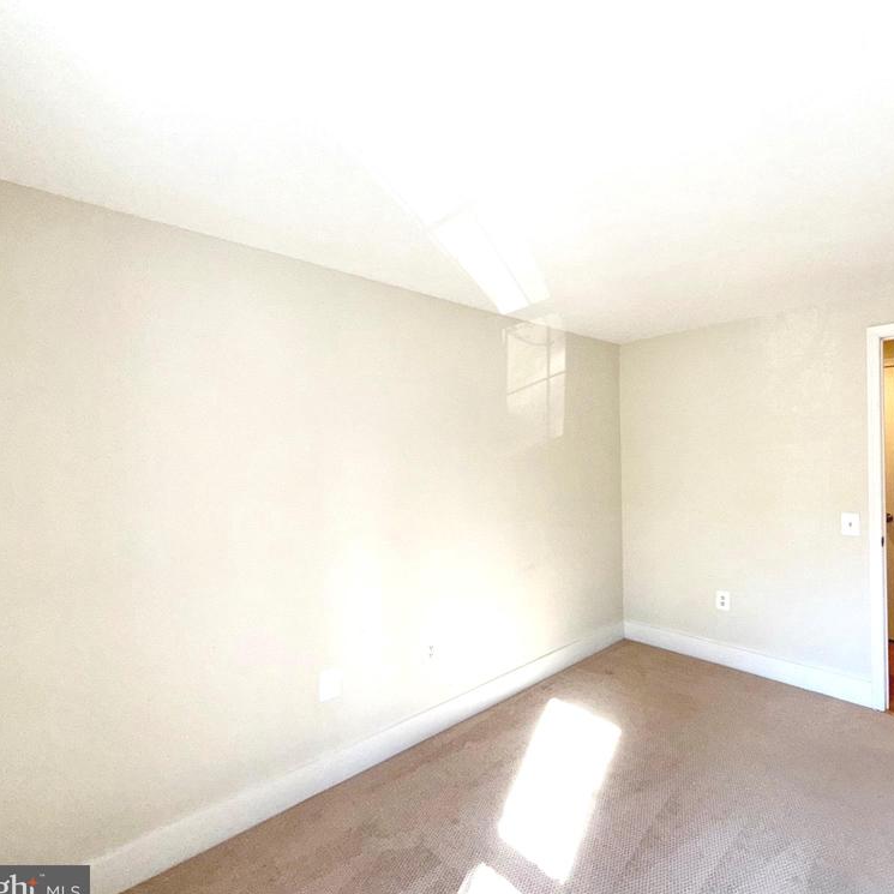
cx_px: 554
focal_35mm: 17
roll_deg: +0.7
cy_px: 454
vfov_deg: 84.0
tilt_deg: +0.0
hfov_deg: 82.5
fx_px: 497
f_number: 2.2
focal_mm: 2.22
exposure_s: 1/121
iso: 80
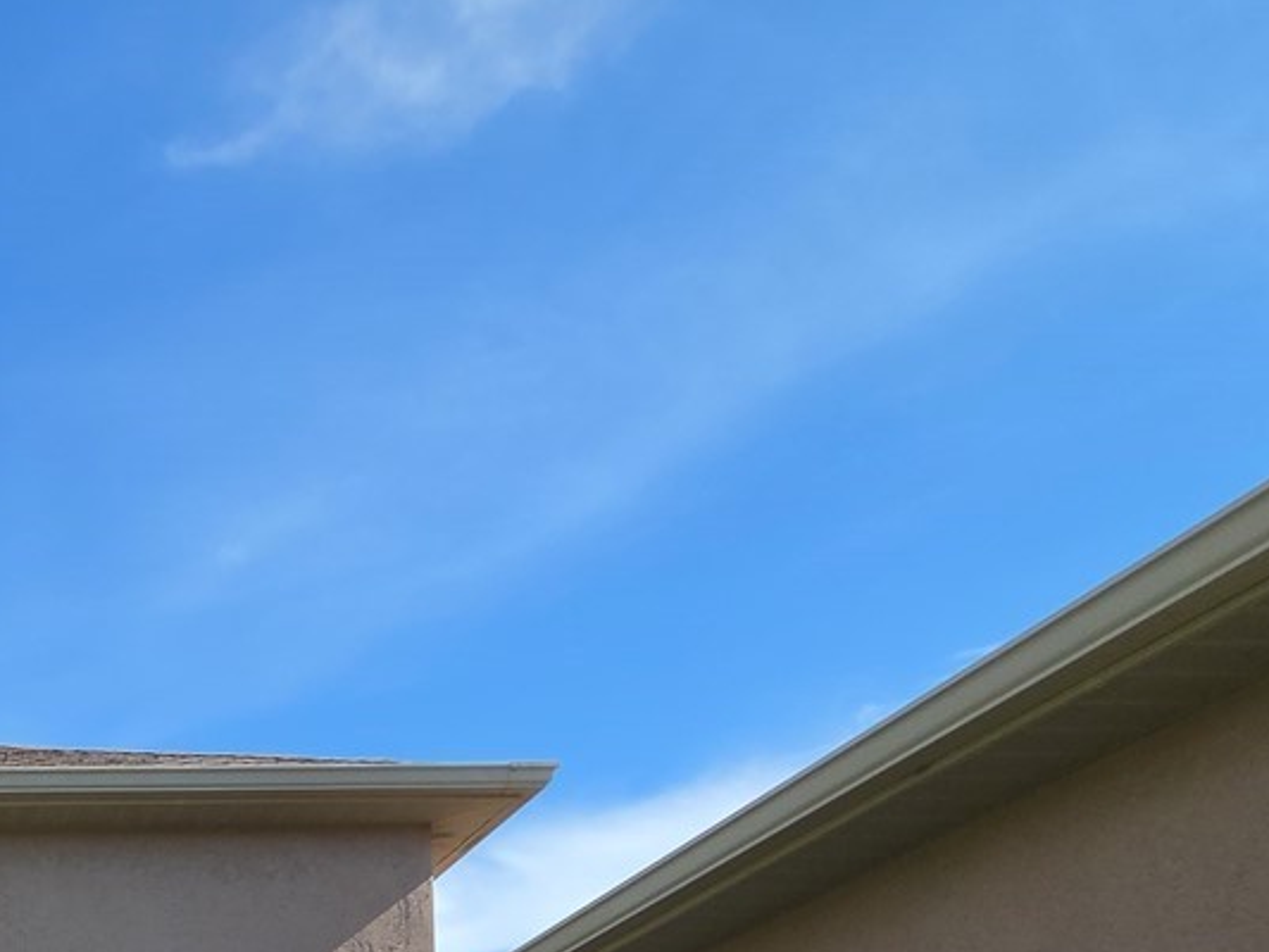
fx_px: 1430
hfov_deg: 36.7
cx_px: -255
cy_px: 1295
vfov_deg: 28.7
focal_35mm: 39
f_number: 2.2
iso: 100
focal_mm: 2.2
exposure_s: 1/2805
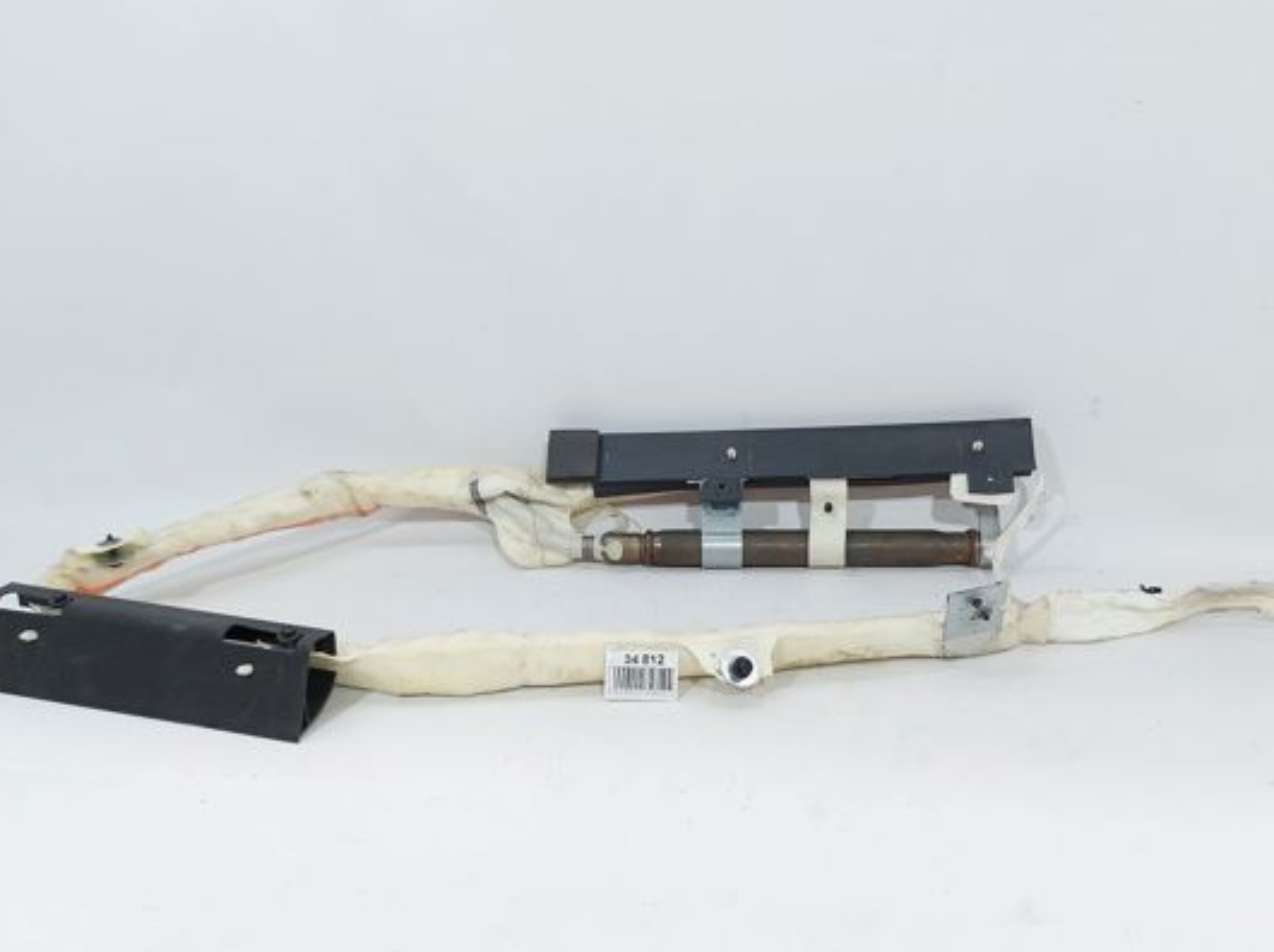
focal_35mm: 29
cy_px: 542
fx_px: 1066
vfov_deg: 48.0
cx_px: 699
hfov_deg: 61.6
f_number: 1.8
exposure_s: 1/50
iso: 40
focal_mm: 5.23
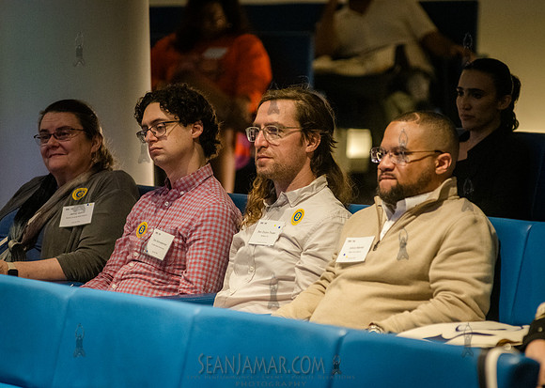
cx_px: 302
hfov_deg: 9.2
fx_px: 3372
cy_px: 202
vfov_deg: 6.6
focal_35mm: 218
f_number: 4
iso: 6400
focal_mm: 200
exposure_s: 1/200
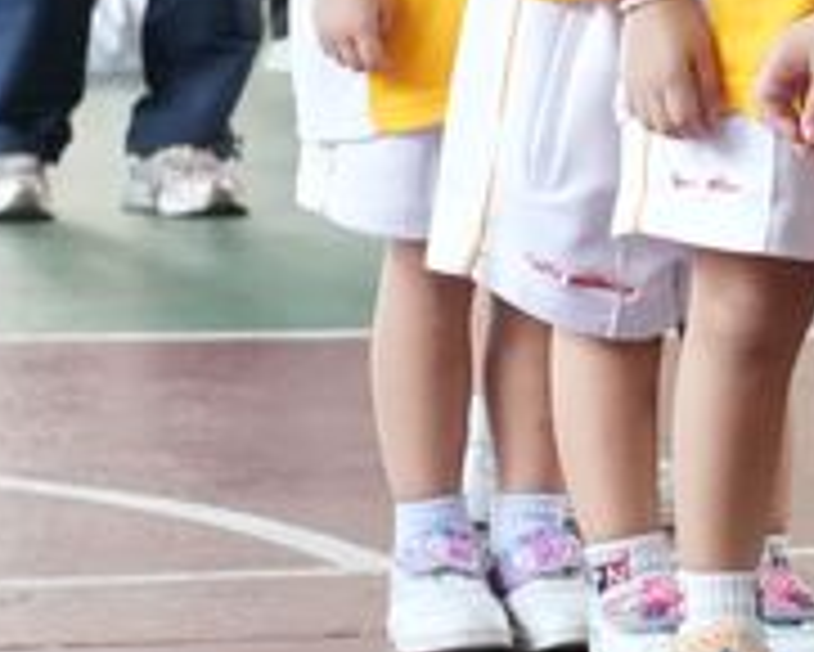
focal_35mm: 326
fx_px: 7858
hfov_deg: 5.9
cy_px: 133
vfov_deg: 4.7
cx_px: 1313
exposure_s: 1/500
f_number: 5.6
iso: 4000
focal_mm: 42
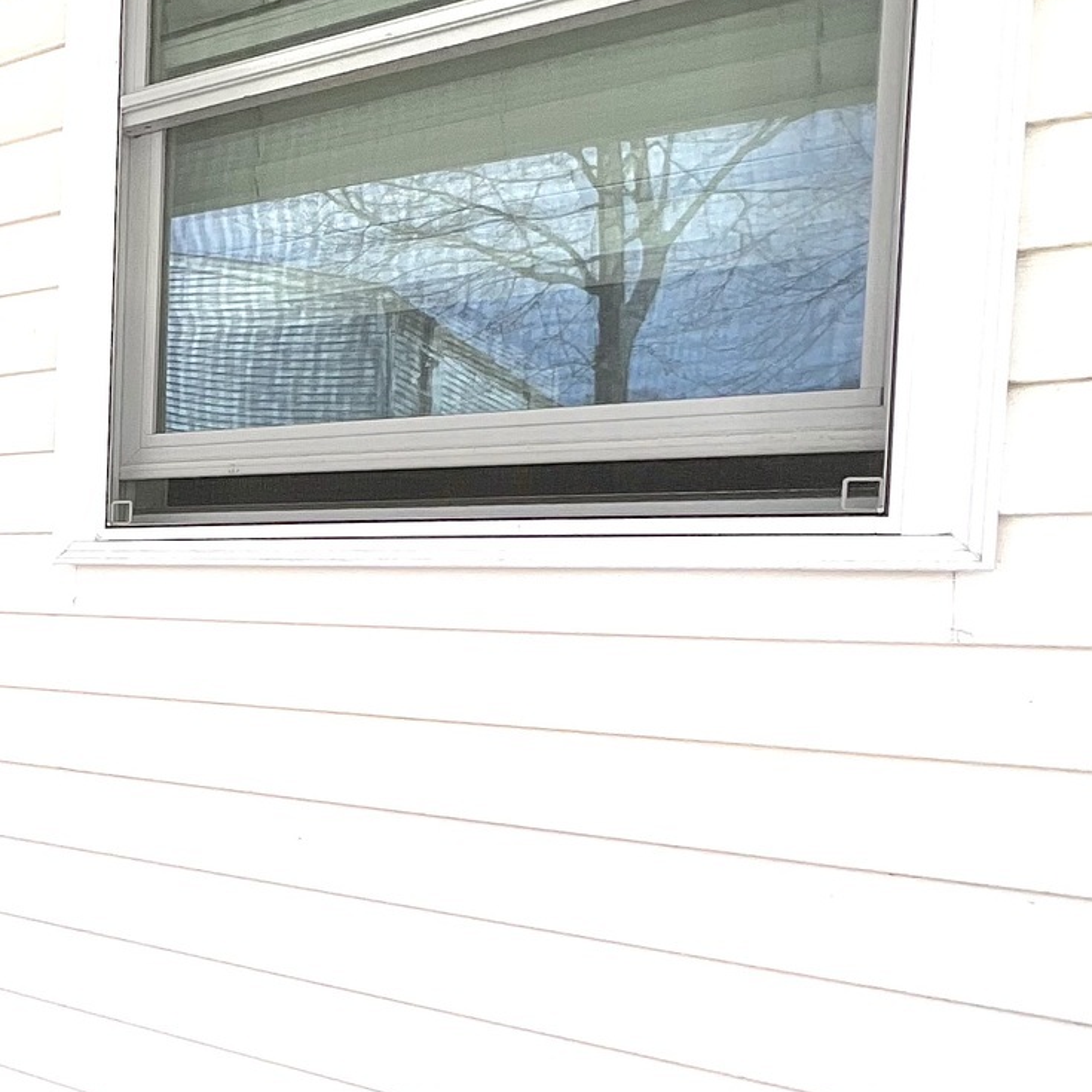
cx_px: -155
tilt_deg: -2.8
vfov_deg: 45.8
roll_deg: -1.1
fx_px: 1285
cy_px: 655
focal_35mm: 36
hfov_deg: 37.3
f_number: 1.8
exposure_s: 1/539
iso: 32
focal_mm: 1.57
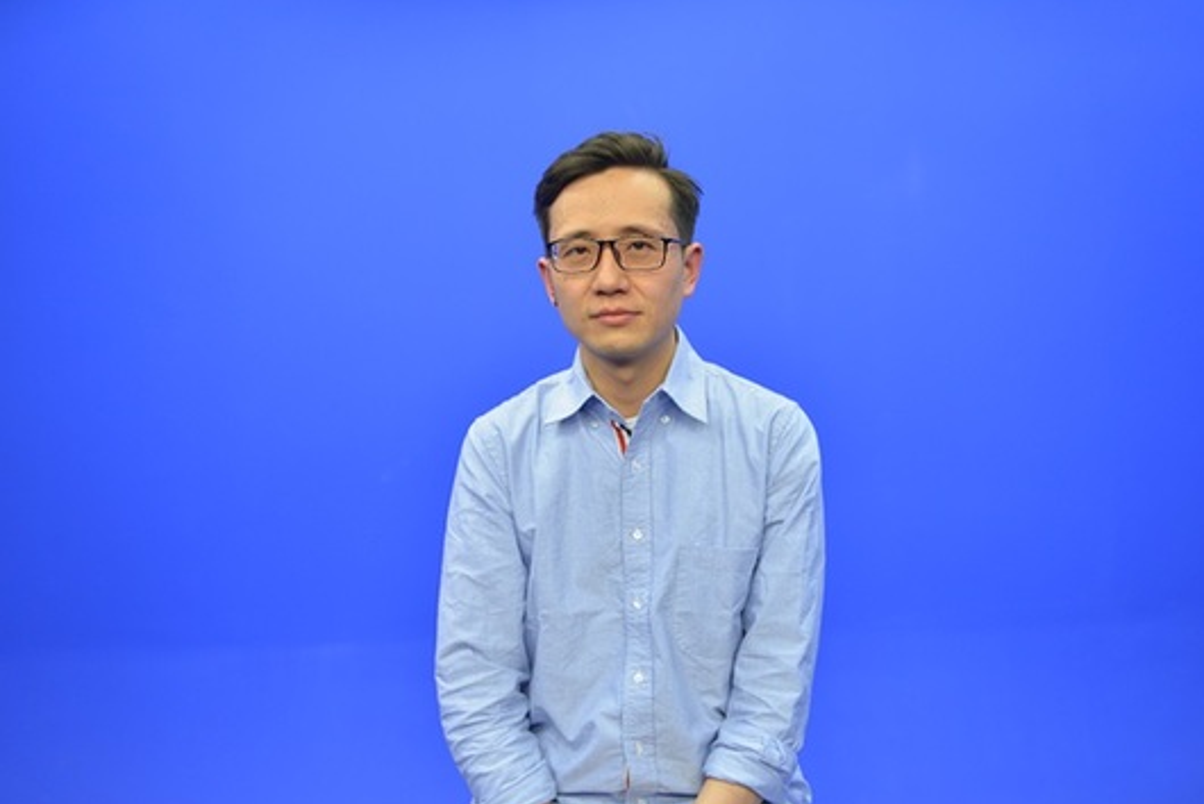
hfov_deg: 54.4
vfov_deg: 37.9
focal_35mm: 35
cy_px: 419
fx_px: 1171
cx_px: 622
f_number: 2.8
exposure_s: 1/1600
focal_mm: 32
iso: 1000
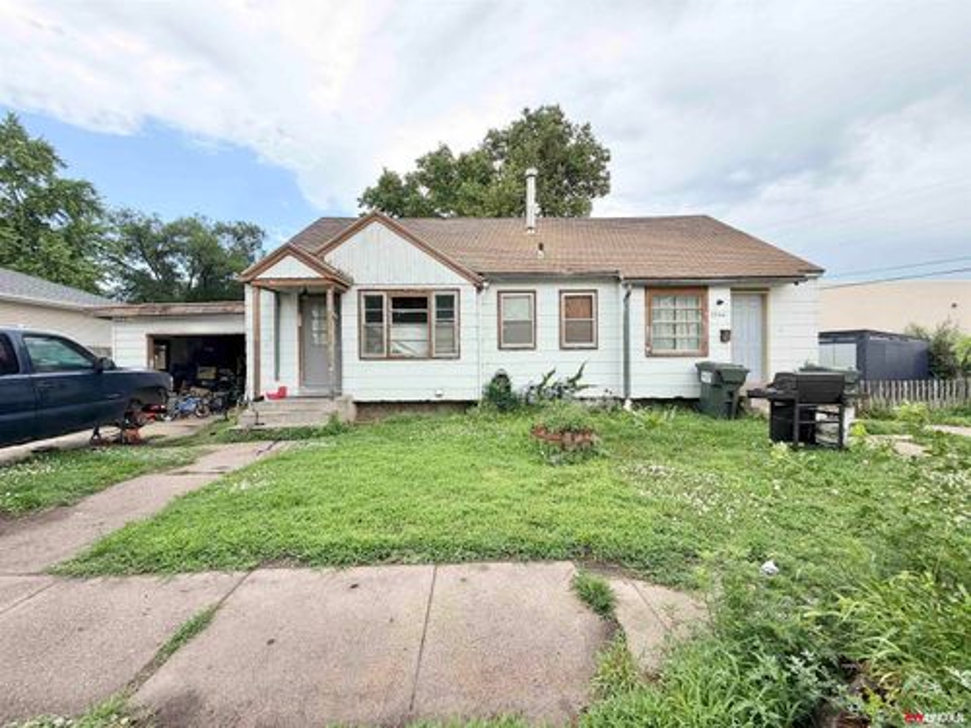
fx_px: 393
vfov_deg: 85.7
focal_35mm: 14
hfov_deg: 102.1
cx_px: 486
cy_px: 364
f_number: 2.2
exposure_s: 1/502
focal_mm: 2.22
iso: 40
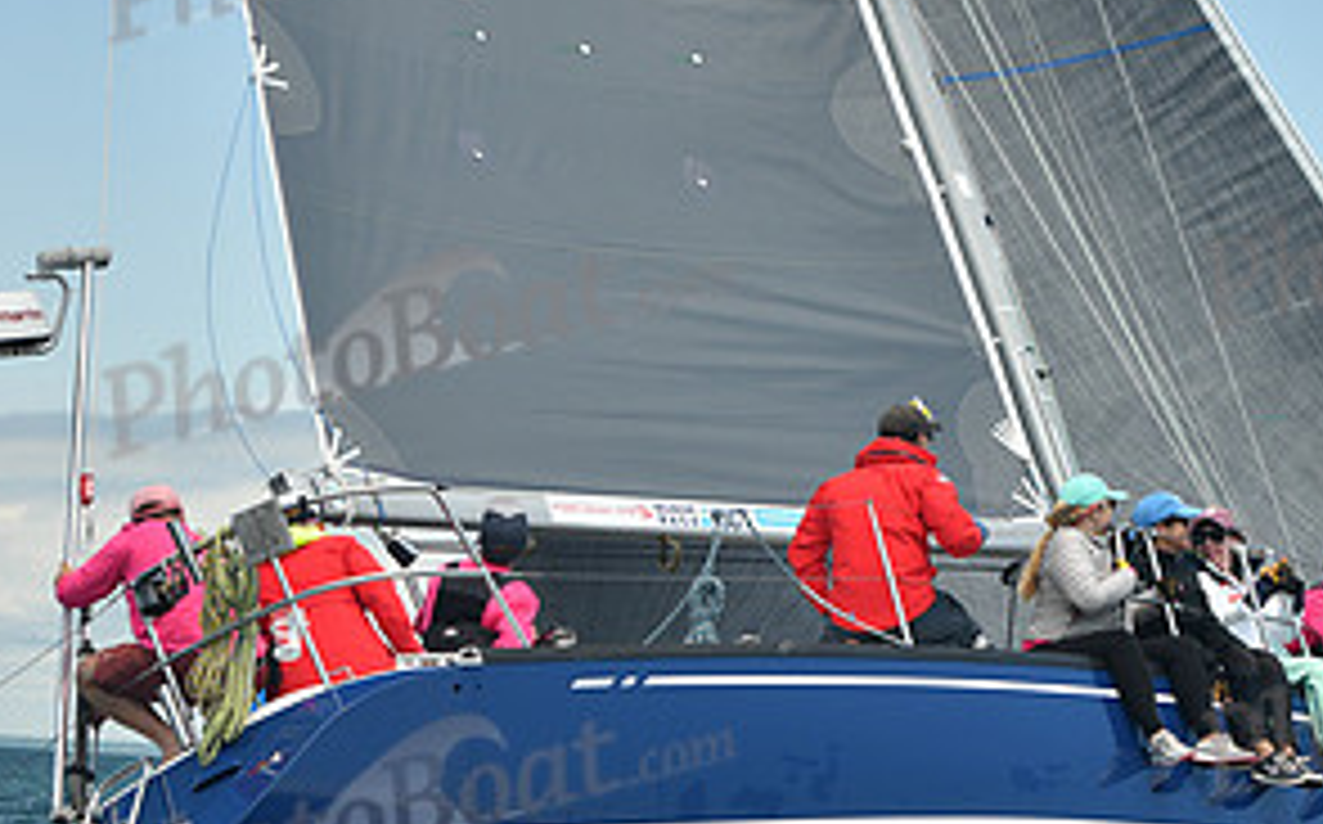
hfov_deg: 14.8
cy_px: 511
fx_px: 5078
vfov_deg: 9.3
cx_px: 972
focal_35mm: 141
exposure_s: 1/640
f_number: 5.6
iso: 320
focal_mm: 70
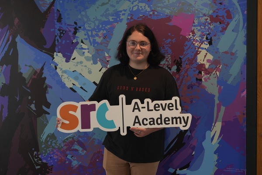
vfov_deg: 32.6
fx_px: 298
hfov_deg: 47.4
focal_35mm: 41
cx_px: 131
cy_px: 88
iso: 500
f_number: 5.6
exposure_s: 1/50
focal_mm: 41
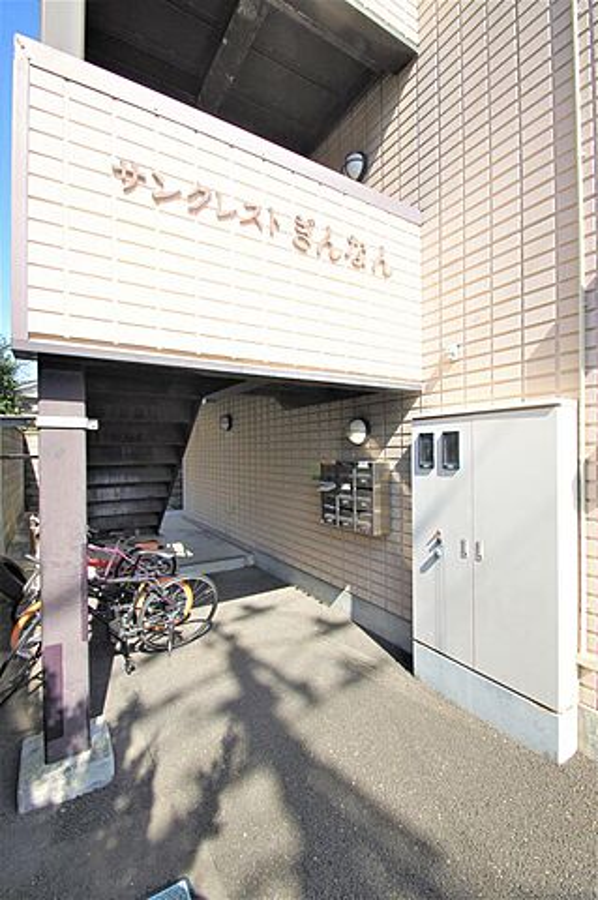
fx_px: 375
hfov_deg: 77.2
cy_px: 450
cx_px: 299
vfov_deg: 100.4
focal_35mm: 15
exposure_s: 1/160
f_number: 7.1
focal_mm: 10
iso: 100
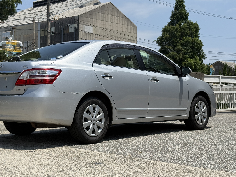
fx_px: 416
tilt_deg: +2.2
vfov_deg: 24.0
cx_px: 94
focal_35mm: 61
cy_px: 74
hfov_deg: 31.6
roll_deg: -0.4
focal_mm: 6.76
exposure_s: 1/7143
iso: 64
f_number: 1.78
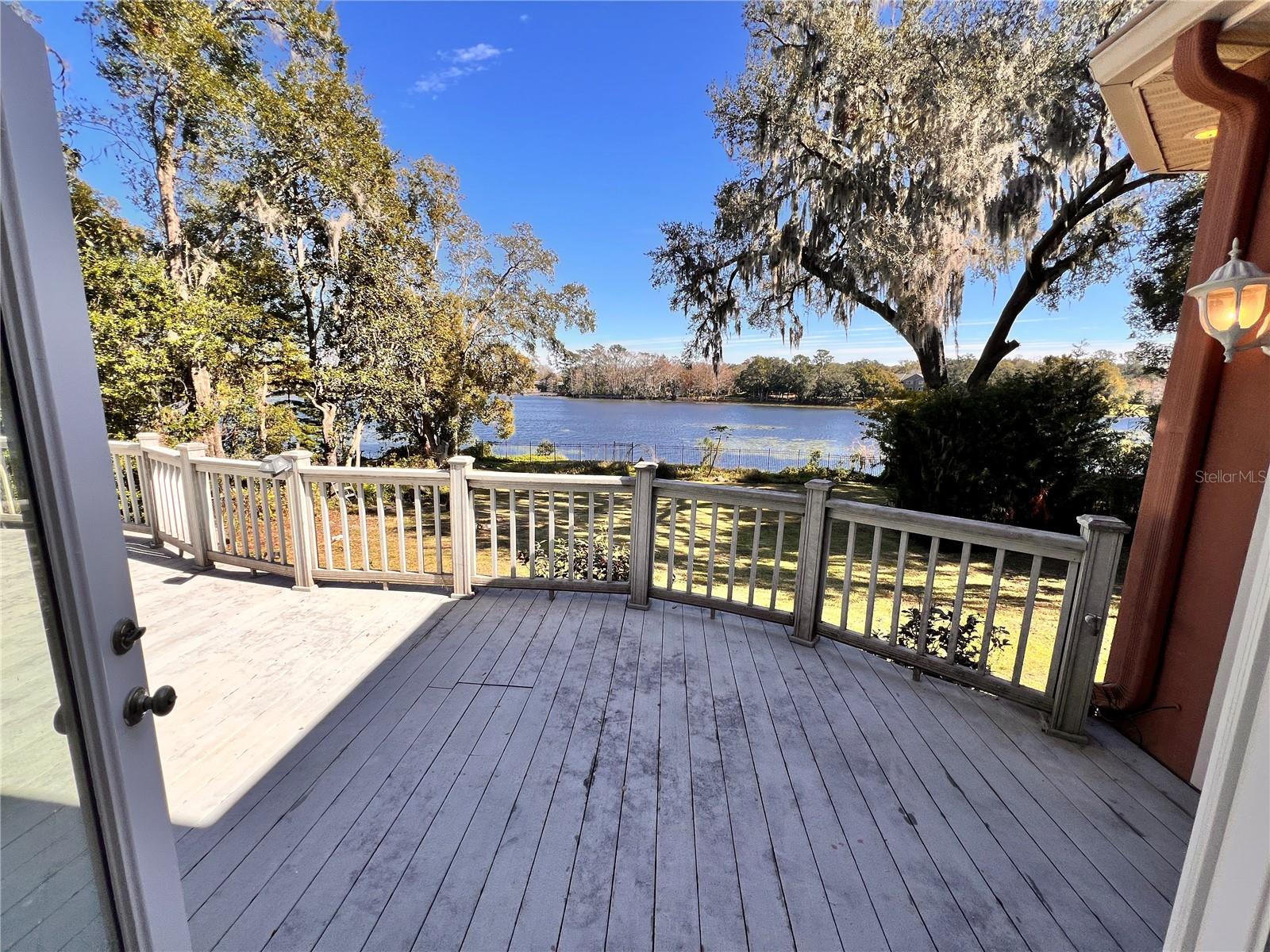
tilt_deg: -11.1
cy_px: 476
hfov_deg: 106.2
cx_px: 635
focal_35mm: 13
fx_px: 477
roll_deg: -2.5
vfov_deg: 89.9
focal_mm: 1.57
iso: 32
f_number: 1.8
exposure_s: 1/677
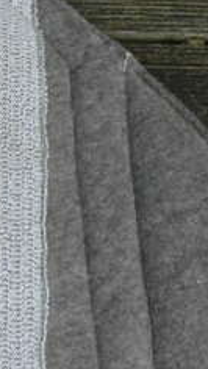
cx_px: -241
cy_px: 216
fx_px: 1263
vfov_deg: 16.6
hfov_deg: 8.8
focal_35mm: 129
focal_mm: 7.4
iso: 100
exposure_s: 1/200
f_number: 4.5
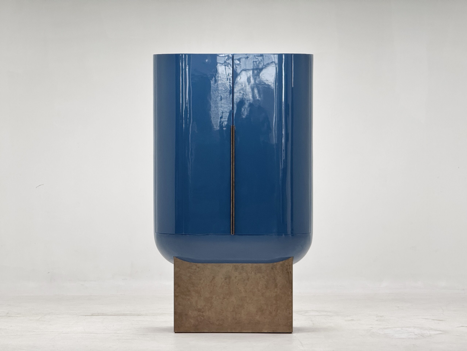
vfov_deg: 12.3
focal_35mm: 120
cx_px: 234
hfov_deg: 16.4
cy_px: 176
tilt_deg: -2.3
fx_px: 1619
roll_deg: +0.5
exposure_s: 1/100
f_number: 2.8
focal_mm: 15.66
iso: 200
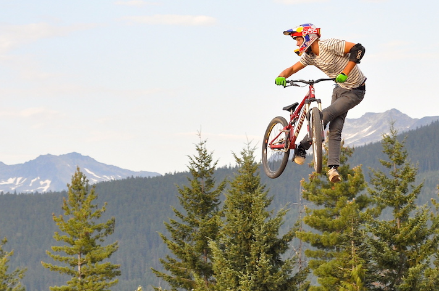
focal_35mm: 108
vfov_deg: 12.6
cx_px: 249
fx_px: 1315
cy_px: 109
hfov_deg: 18.9
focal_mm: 50
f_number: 5
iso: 500
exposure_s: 1/640
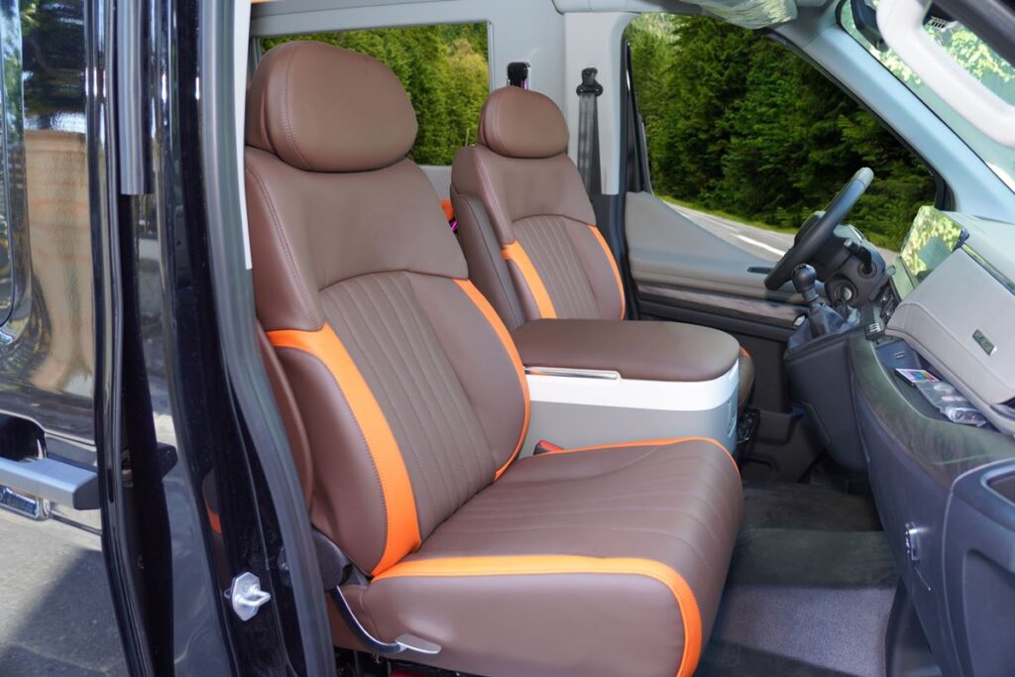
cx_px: 508
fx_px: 791
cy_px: 338
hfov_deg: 65.4
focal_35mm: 28
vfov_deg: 46.3
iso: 200
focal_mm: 18.7
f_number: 2.8
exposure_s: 1/125
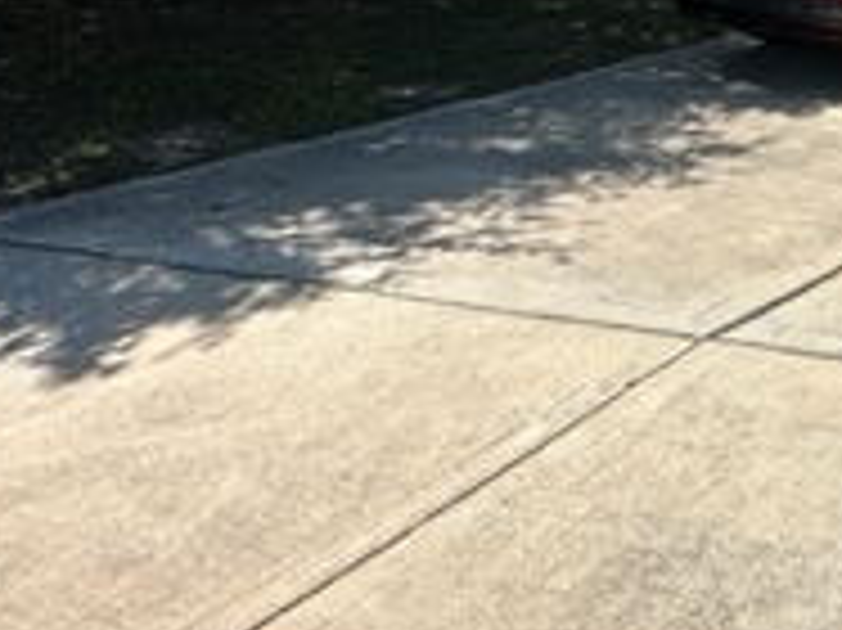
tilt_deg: -9.8
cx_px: 1018
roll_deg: -1.2
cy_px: -58
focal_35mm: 48
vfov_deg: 27.7
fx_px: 1167
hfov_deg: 32.5
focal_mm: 2.22
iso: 50
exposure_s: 1/3610
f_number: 2.2
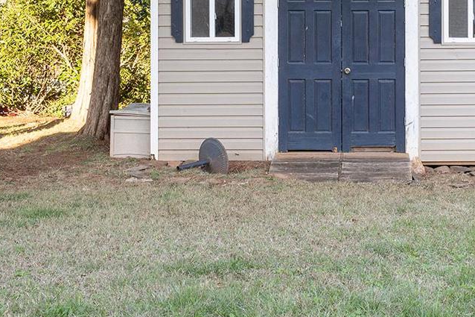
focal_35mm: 79
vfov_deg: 17.2
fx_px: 1042
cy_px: 72
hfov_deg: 25.5
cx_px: 337
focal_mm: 35
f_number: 8
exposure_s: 1/30
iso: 160
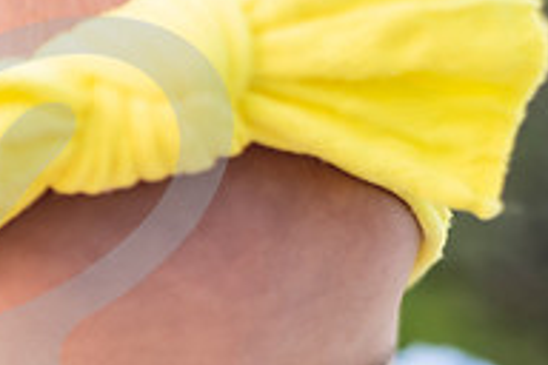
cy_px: 369
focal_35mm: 151
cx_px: -220
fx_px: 2298
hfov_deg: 13.0
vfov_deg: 9.0
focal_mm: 50
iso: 100
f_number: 2.8
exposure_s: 1/320
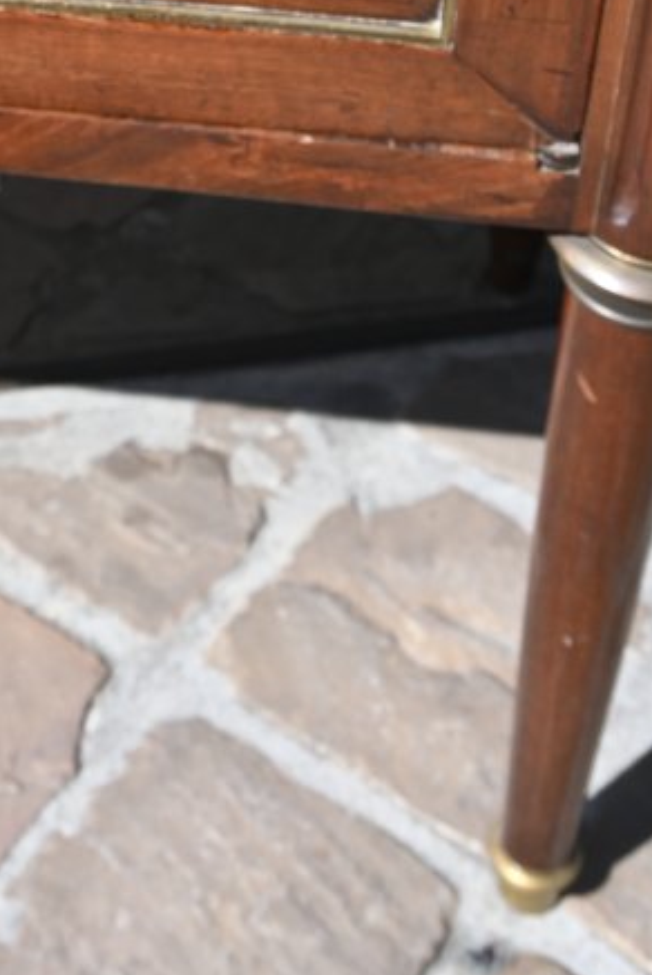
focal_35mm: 107
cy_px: -339
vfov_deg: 17.7
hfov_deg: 12.7
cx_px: -7
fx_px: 2902
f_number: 6.3
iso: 100
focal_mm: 26
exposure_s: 1/320
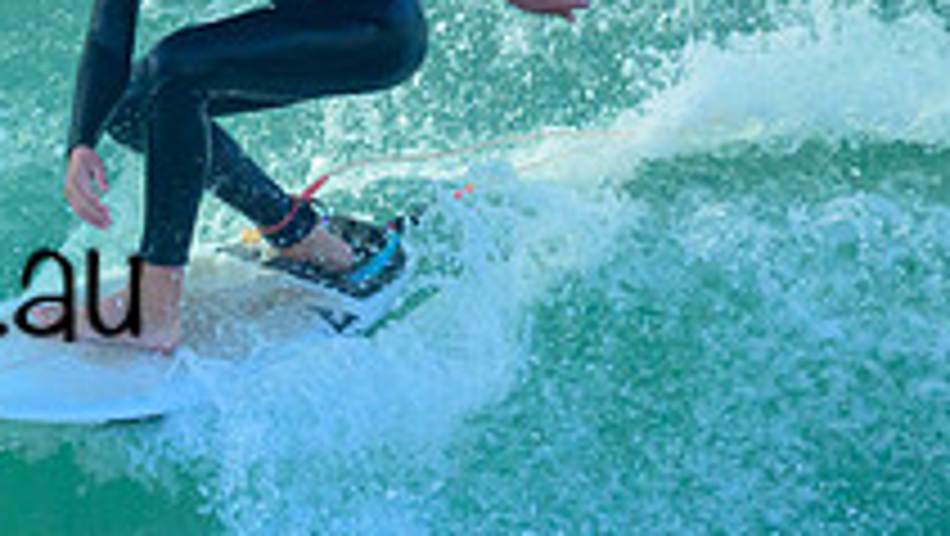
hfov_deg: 0.7
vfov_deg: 0.4
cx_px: -224
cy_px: 259
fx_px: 76980
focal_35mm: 3054
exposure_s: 1/2000
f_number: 6.3
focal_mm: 800
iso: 1400
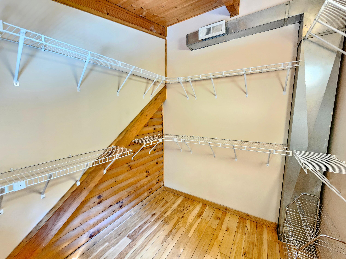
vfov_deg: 89.9
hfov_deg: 106.2
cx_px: 173
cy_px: 130
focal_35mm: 13
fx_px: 130
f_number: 2.2
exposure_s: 1/24
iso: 1000
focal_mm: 2.2
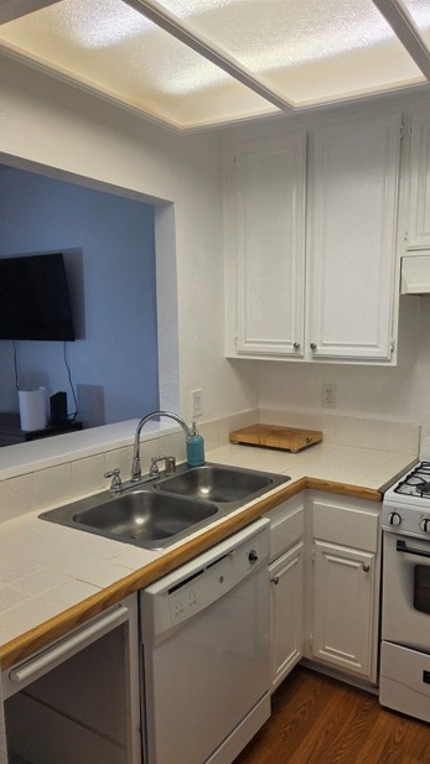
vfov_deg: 71.9
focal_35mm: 26
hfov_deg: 44.0
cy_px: 395
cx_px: 270
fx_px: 527
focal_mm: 5.4
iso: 80
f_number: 1.8
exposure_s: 1/120
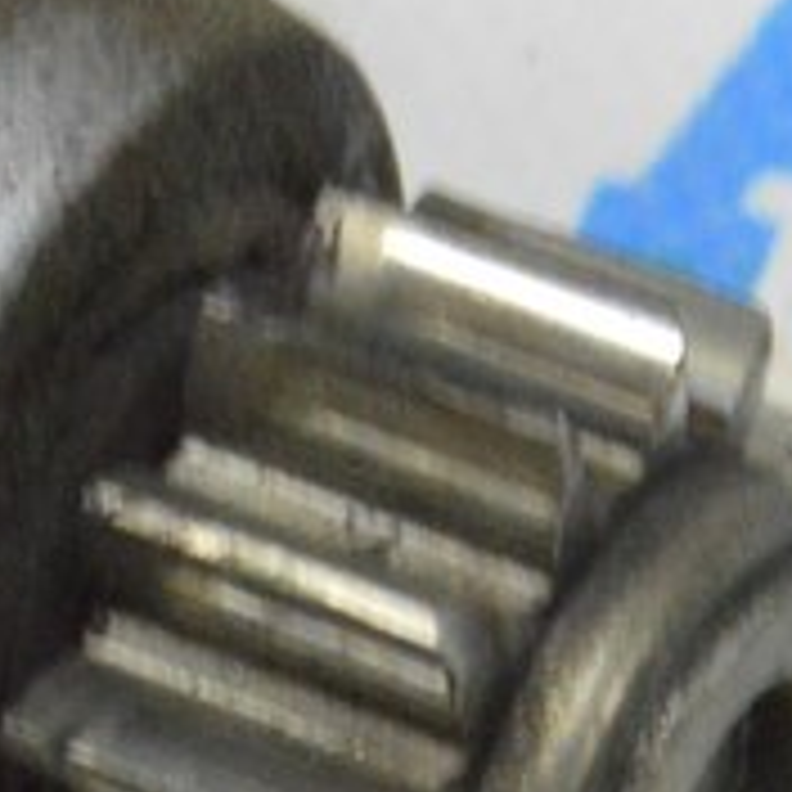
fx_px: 10521
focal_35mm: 406
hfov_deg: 4.3
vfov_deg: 4.3
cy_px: 686
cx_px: 522
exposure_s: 1/15
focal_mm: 55
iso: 6400
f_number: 20
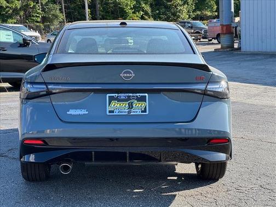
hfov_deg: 25.3
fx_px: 614
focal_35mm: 77
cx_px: 138
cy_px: 104
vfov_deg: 19.1
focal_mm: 9
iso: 25
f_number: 2.8
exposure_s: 1/185
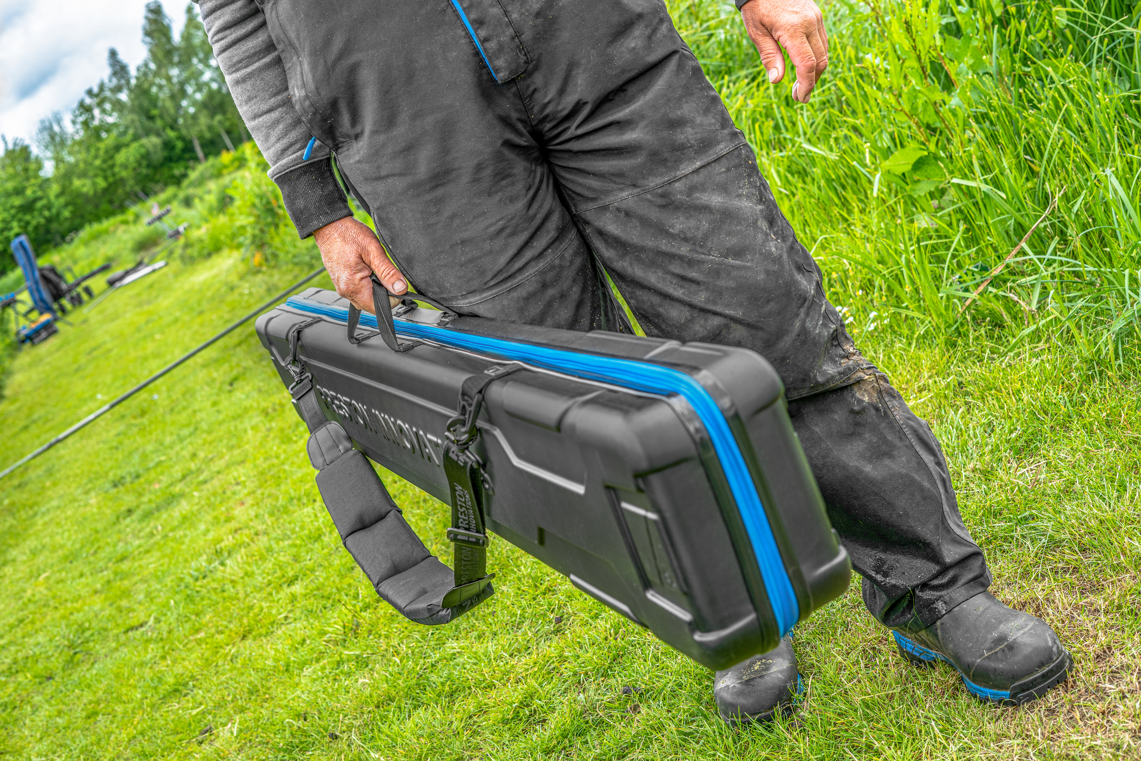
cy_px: 380
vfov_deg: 27.0
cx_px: 570
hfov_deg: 39.6
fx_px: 1585
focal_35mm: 50
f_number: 6.3
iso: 100
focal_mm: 50
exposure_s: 1/160
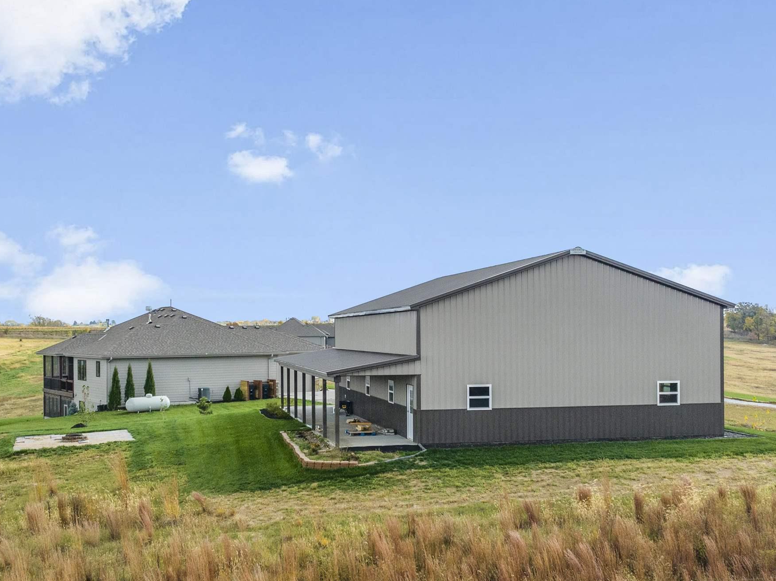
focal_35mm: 42
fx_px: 941
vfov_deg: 34.3
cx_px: 340
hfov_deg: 44.7
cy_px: 329
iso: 410
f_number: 2.8
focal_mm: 12.29
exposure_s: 1/2000
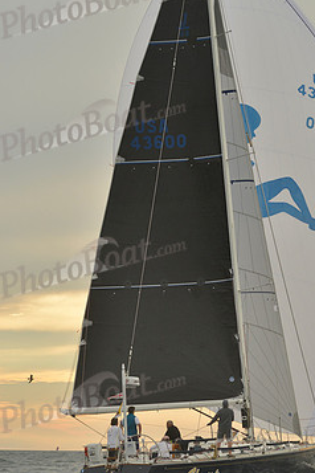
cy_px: 178
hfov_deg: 11.2
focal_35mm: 122
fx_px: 1601
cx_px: 255
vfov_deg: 16.8
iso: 400
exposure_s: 1/1250
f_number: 5
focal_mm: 75
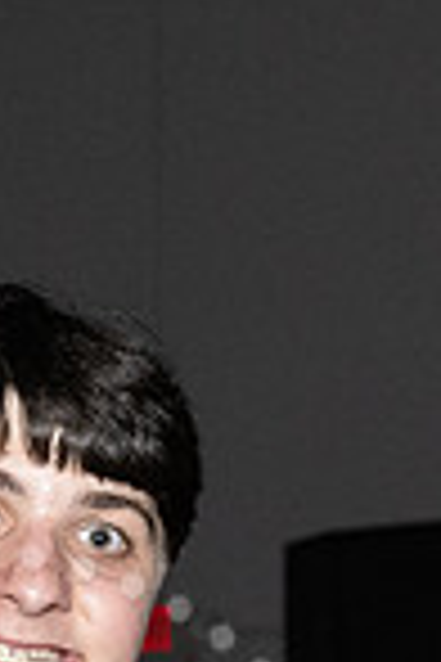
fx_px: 3234
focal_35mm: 176
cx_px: 64
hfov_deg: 7.8
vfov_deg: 11.3
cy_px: 890
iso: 6400
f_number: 5.6
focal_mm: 36
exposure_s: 1/125
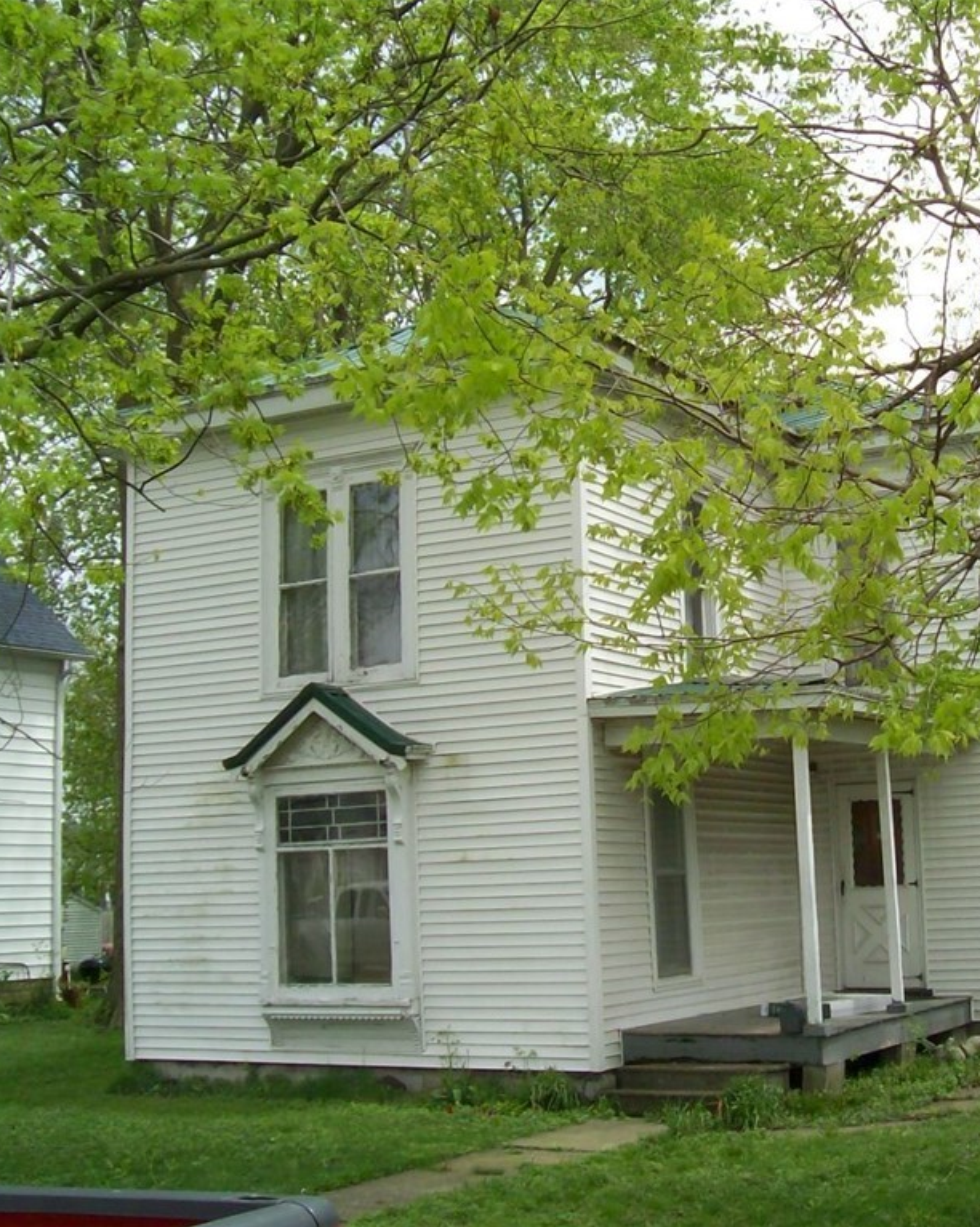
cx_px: 709
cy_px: 614
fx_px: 1705
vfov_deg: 39.6
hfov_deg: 31.6
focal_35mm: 47
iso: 80
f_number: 4.8
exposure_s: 1/387
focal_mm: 6
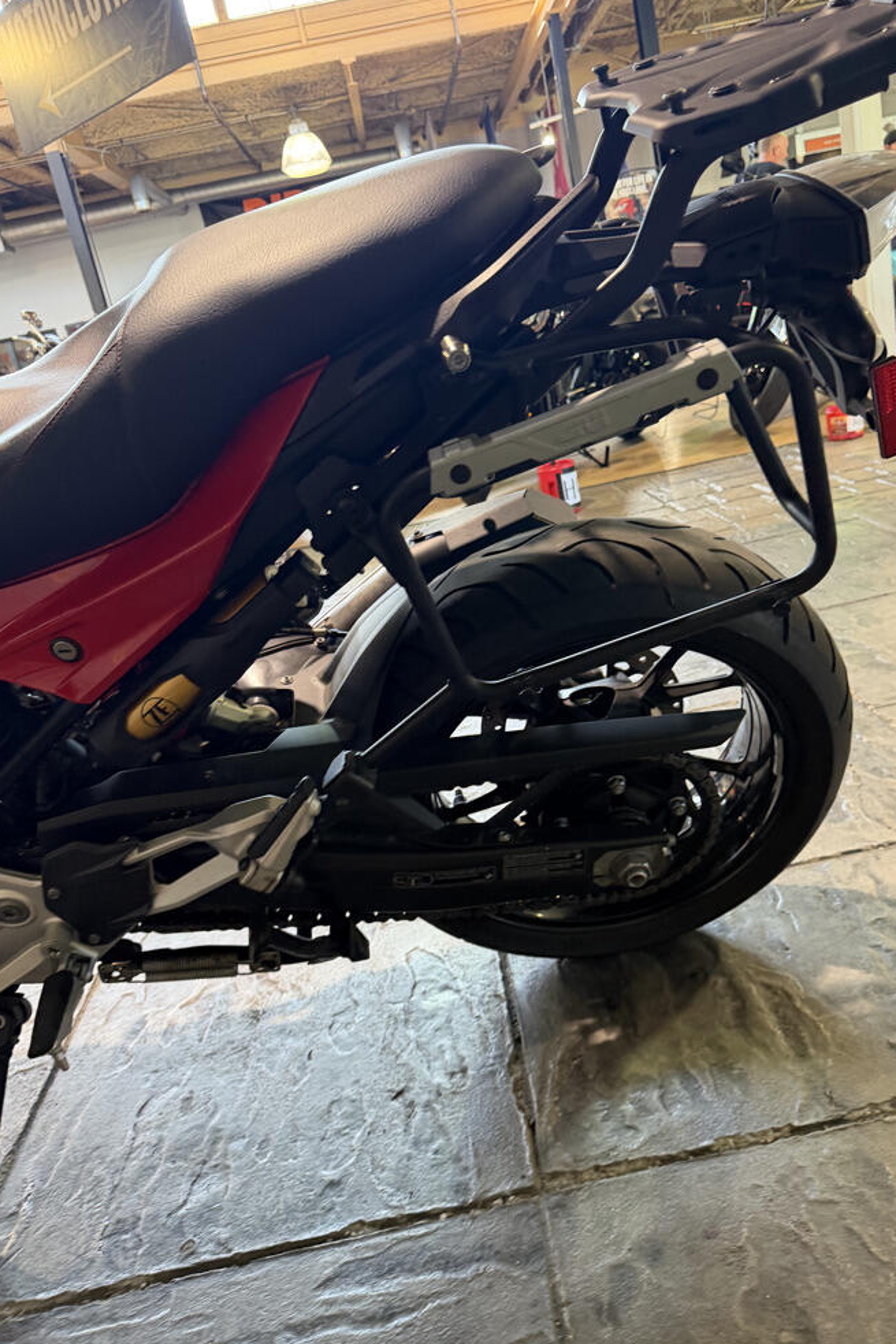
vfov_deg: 69.4
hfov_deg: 49.5
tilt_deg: -15.1
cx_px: 495
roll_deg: +15.2
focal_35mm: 26
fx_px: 971
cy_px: 652
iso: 250
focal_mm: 6.76
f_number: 1.78
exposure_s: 1/60
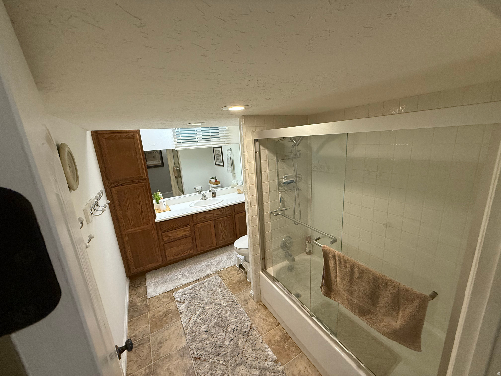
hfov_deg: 102.1
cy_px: 188
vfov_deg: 85.7
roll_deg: +3.6
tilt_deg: -13.9
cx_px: 250
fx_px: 203
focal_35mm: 14
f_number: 2.2
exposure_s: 1/60
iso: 200
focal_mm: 2.22
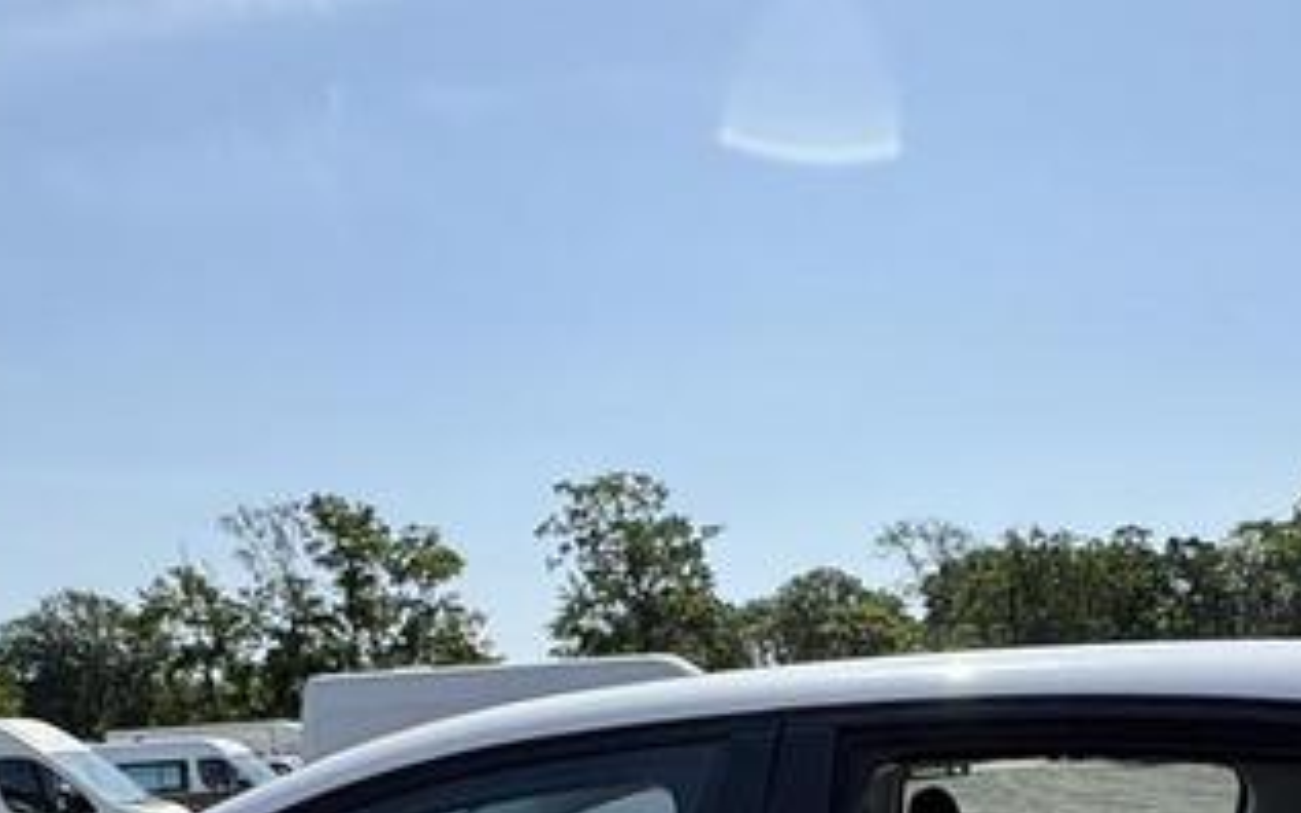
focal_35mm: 42
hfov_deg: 47.1
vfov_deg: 26.2
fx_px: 1489
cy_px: 1047
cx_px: 731
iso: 50
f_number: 2.2
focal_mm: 2.22
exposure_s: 1/1637
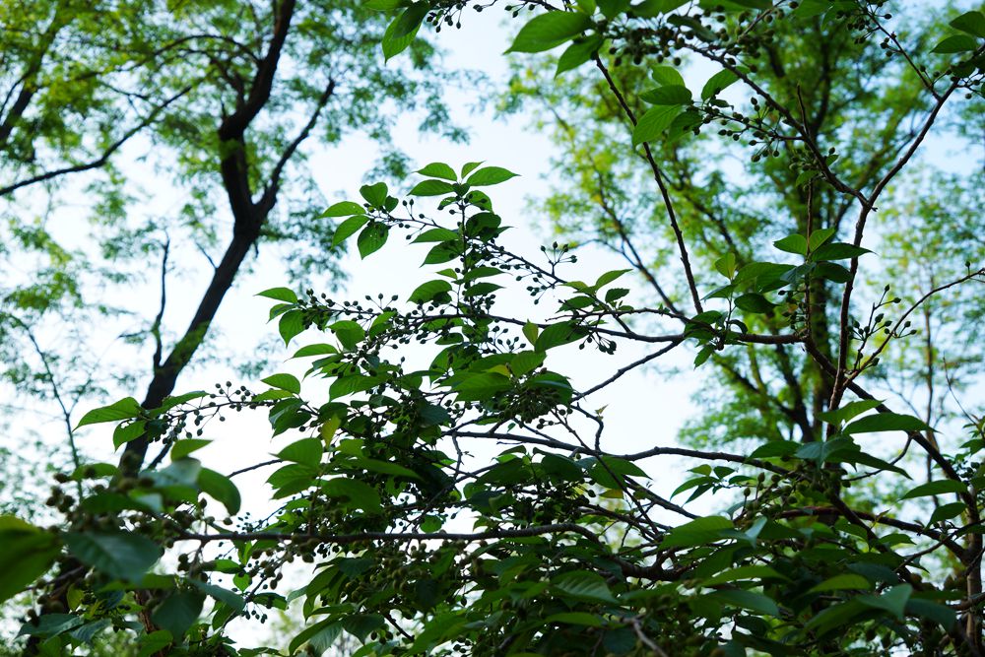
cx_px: 492
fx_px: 1122
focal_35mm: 41
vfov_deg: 32.6
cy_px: 328
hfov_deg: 47.4
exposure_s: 1/160
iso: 200
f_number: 5.6
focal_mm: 41
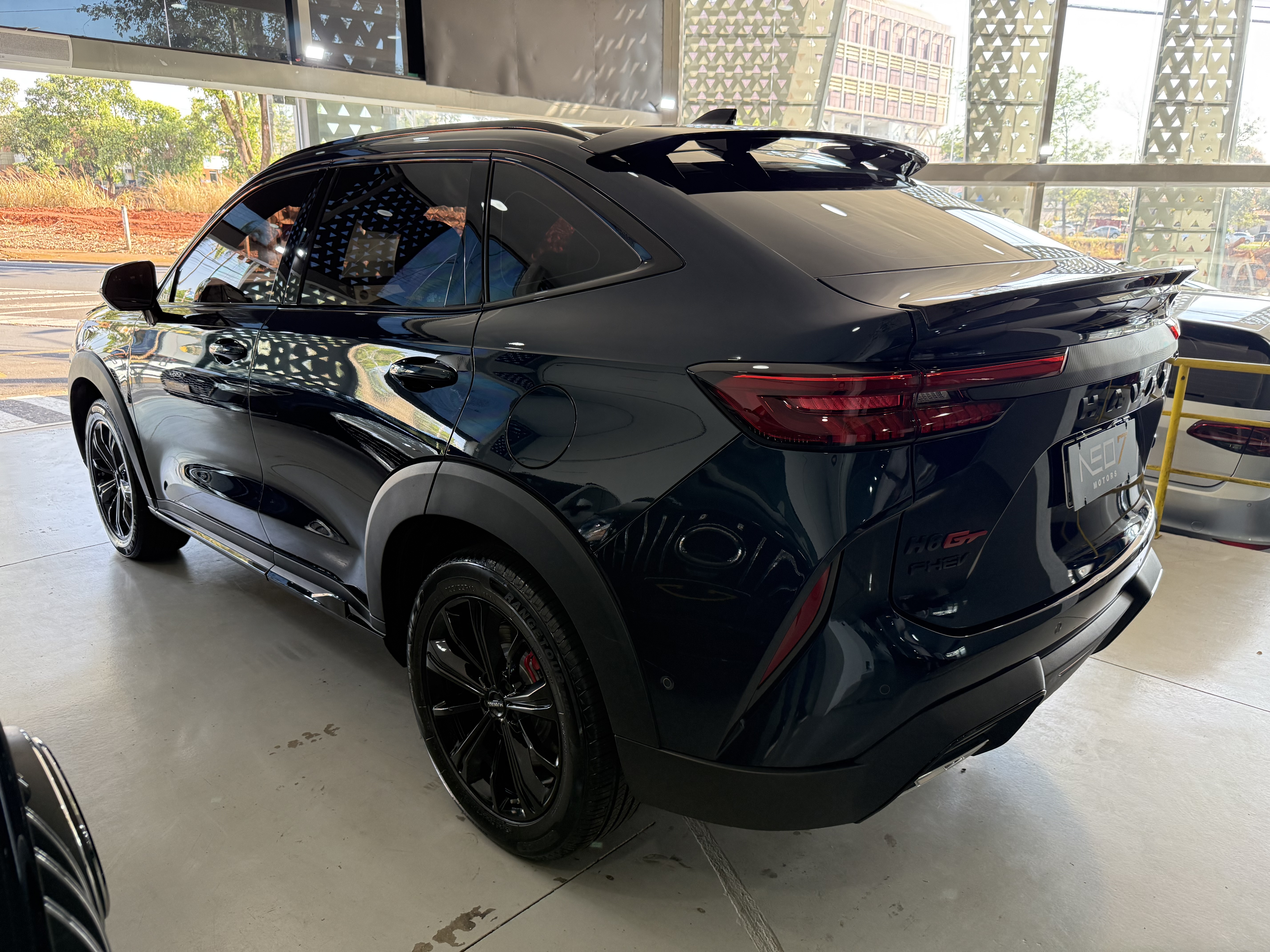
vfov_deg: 56.8
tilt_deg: -15.8
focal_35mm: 24
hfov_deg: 71.6
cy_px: 476
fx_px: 881
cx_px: 635
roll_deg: -0.8
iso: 200
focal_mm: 6.76
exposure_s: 1/140
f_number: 1.78
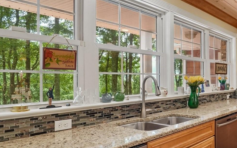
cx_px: 212
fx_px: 207
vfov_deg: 39.4
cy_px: 83
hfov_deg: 52.7
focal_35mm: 32
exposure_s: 1/25
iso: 400
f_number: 8
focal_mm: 10
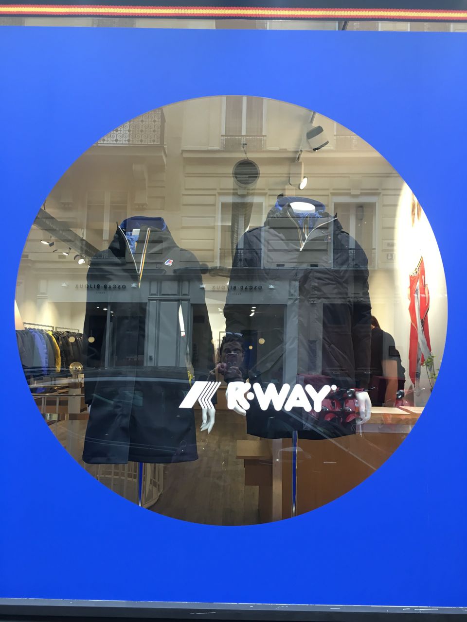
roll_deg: -1.3
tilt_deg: +5.1
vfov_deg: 61.7
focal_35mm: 29
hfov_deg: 48.2
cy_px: 311
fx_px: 522
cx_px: 234
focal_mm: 4.15
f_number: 2.2
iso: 32
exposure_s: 1/33
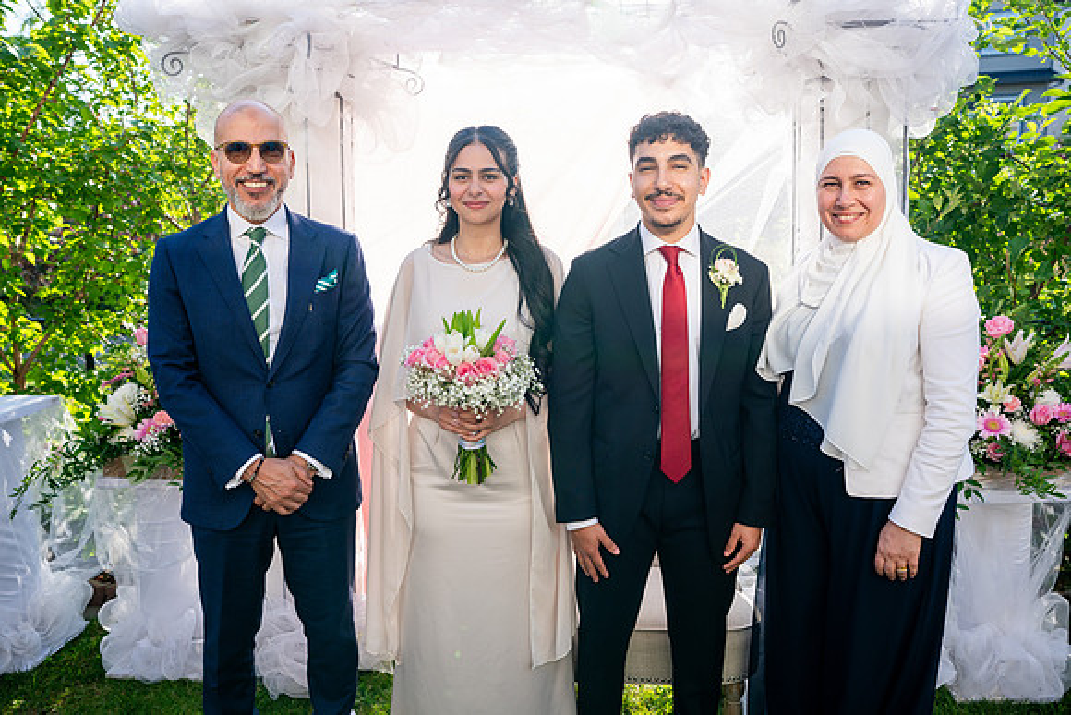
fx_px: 833
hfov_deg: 65.5
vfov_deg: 46.4
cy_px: 358
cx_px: 536
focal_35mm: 28
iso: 200
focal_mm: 28
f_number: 3.5
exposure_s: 1/640
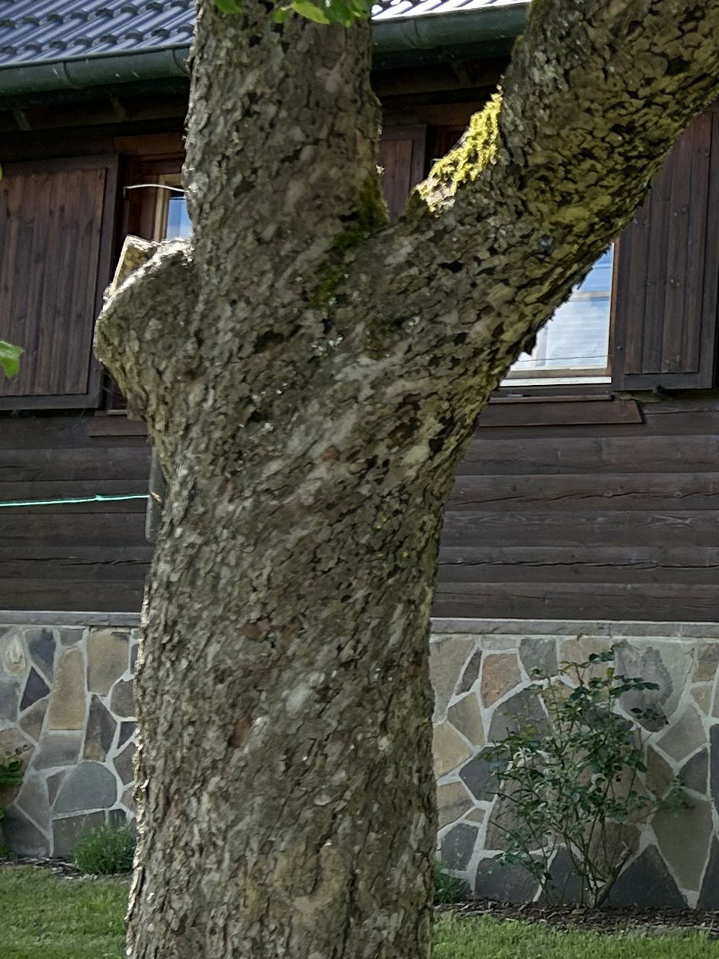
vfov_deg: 23.8
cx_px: 1071
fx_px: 2270
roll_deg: -3.2
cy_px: 612
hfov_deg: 16.4
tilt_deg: +4.2
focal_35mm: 82
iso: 50
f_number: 1.5
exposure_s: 1/1159
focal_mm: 5.7
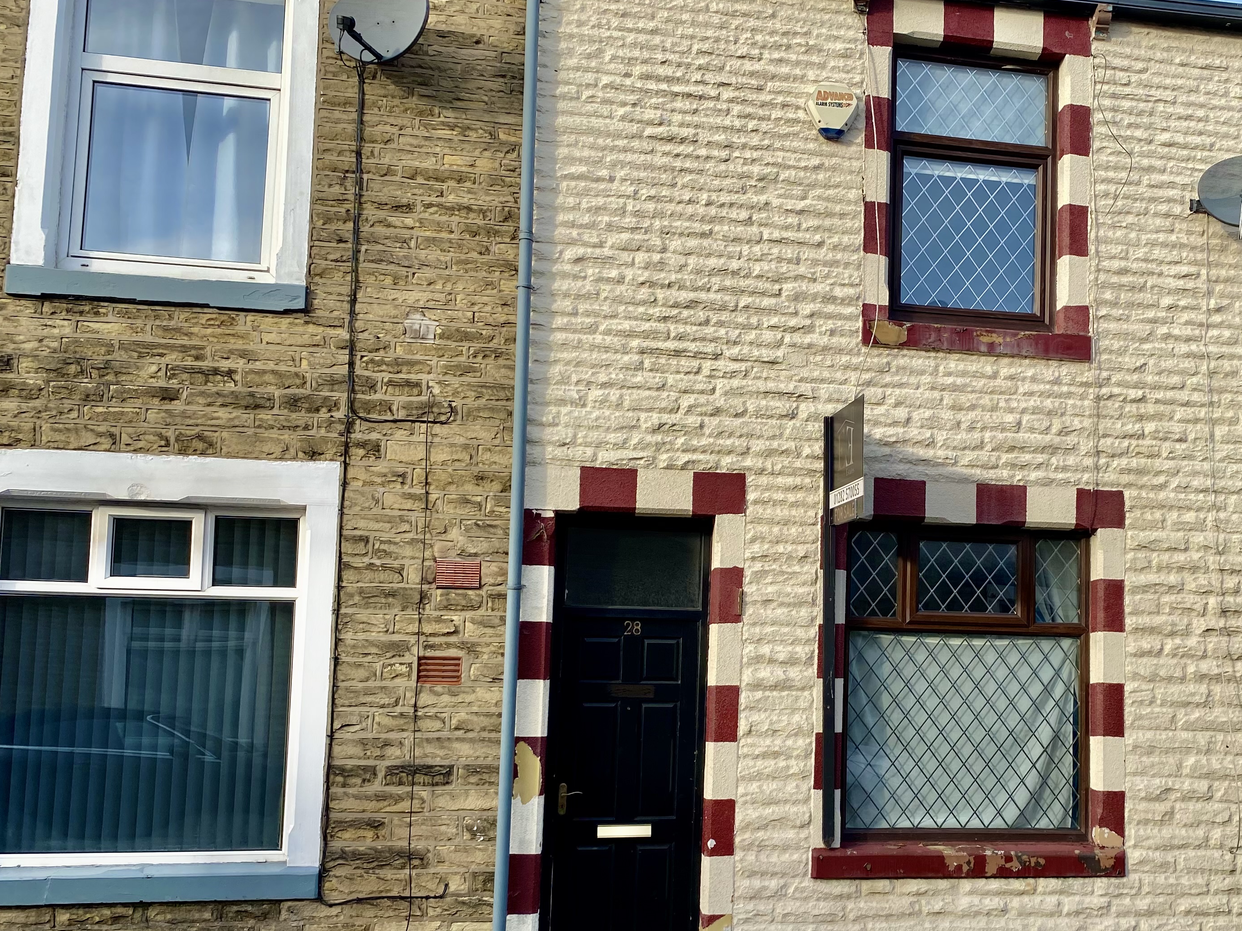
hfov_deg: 47.8
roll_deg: -1.0
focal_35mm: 38
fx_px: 1363
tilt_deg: +5.3
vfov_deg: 37.5
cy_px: 567
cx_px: 874
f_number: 1.8
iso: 32
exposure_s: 1/1157
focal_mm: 4.25
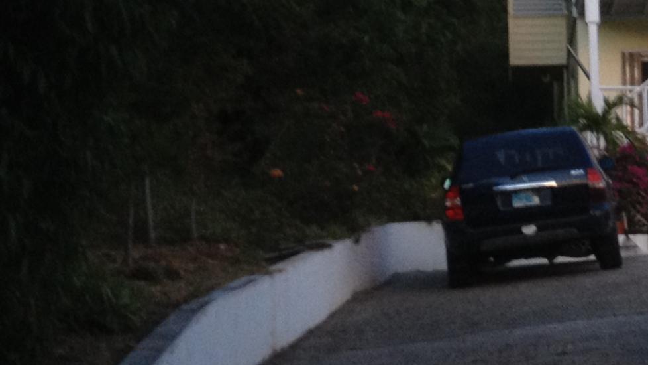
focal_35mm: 117
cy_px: 88
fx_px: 2010
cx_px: 856
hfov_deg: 17.2
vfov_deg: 10.3
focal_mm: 4.28
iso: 125
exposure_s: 1/20
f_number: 2.4
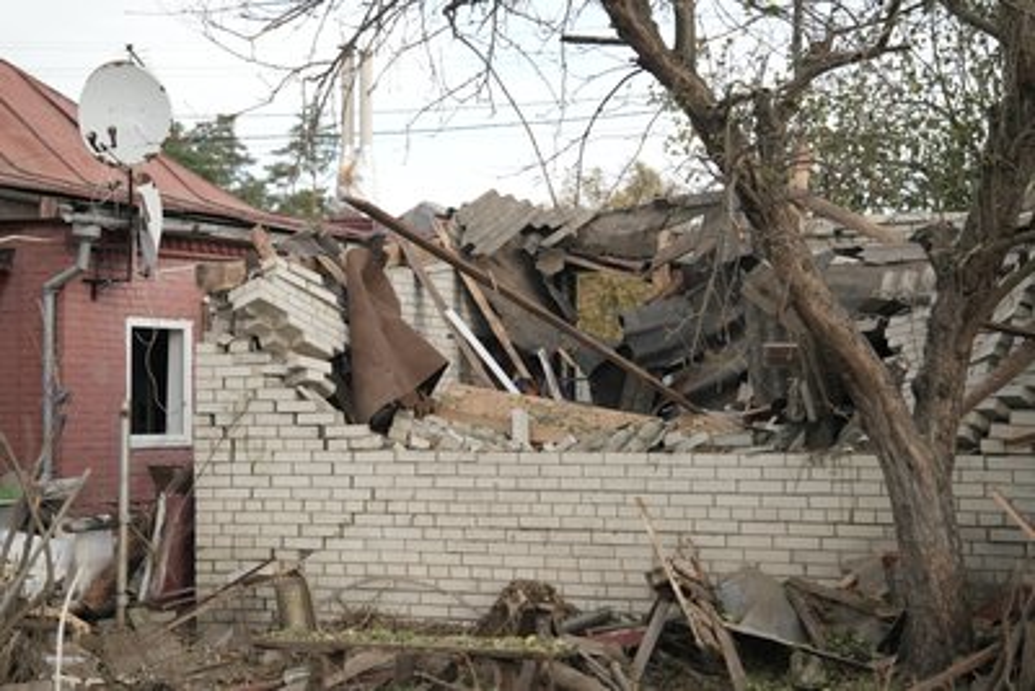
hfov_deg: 29.2
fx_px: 1984
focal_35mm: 69
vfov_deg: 19.7
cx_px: 518
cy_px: 346
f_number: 2.8
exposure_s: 1/400
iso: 320
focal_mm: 69
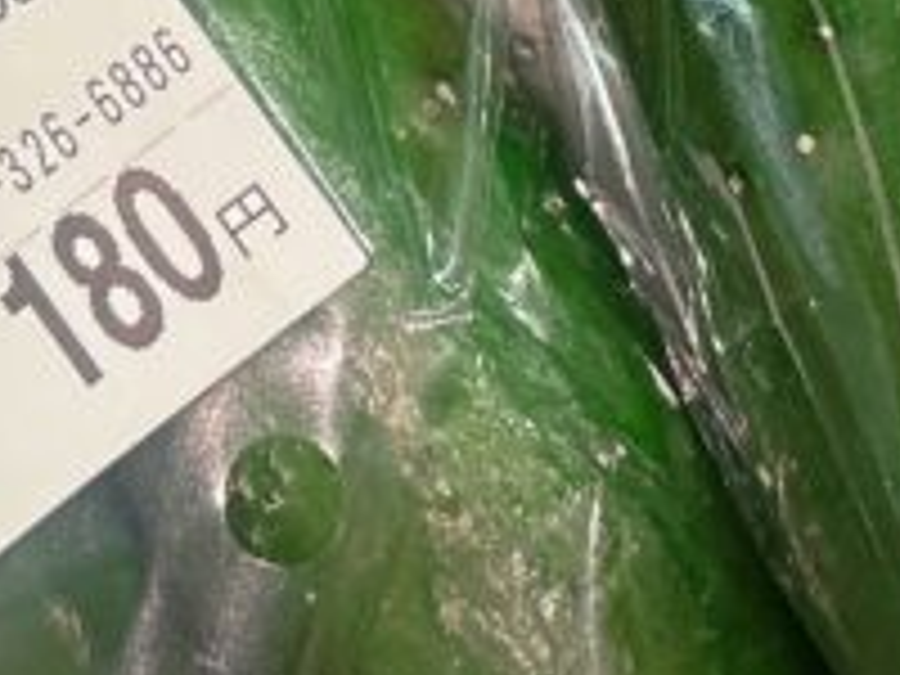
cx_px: 464
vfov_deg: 11.4
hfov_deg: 15.8
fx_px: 3250
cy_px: -342
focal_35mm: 125
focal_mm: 5.96
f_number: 1.6
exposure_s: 1/116
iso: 125
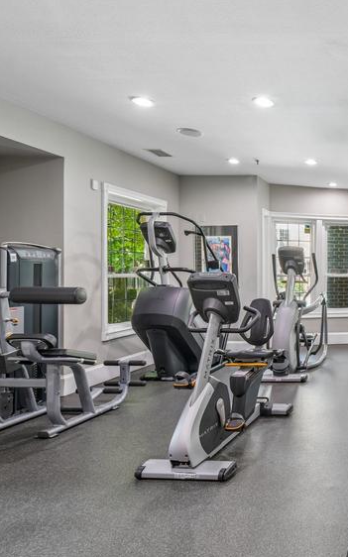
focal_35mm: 26
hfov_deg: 38.3
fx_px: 395
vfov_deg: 70.4
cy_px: 281
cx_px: 395
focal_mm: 14
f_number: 8
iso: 400
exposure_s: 1/6
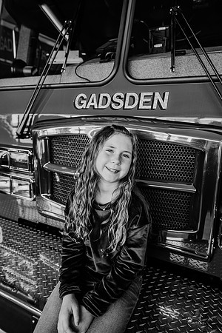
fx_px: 222
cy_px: 166
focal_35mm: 24
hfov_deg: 53.1
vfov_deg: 73.7
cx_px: 111
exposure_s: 1/250
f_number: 3.2
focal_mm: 24
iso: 250
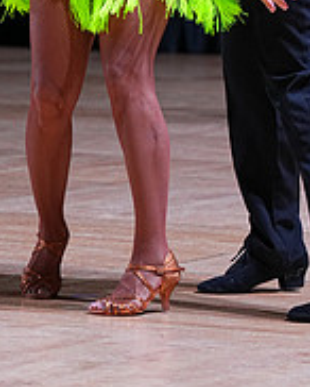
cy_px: -174
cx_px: 201
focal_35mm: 317
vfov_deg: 6.0
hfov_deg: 4.9
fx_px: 3629
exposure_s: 1/400
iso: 1000
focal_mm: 106
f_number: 4
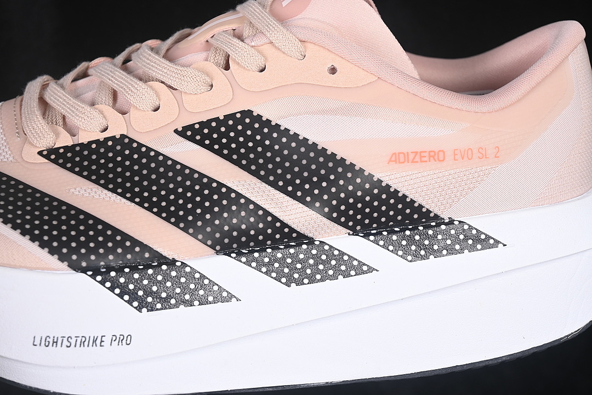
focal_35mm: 75
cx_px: 296
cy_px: 198
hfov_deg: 27.0
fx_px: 1233
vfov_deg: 18.2
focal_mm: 50
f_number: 7.1
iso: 160
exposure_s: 1/80
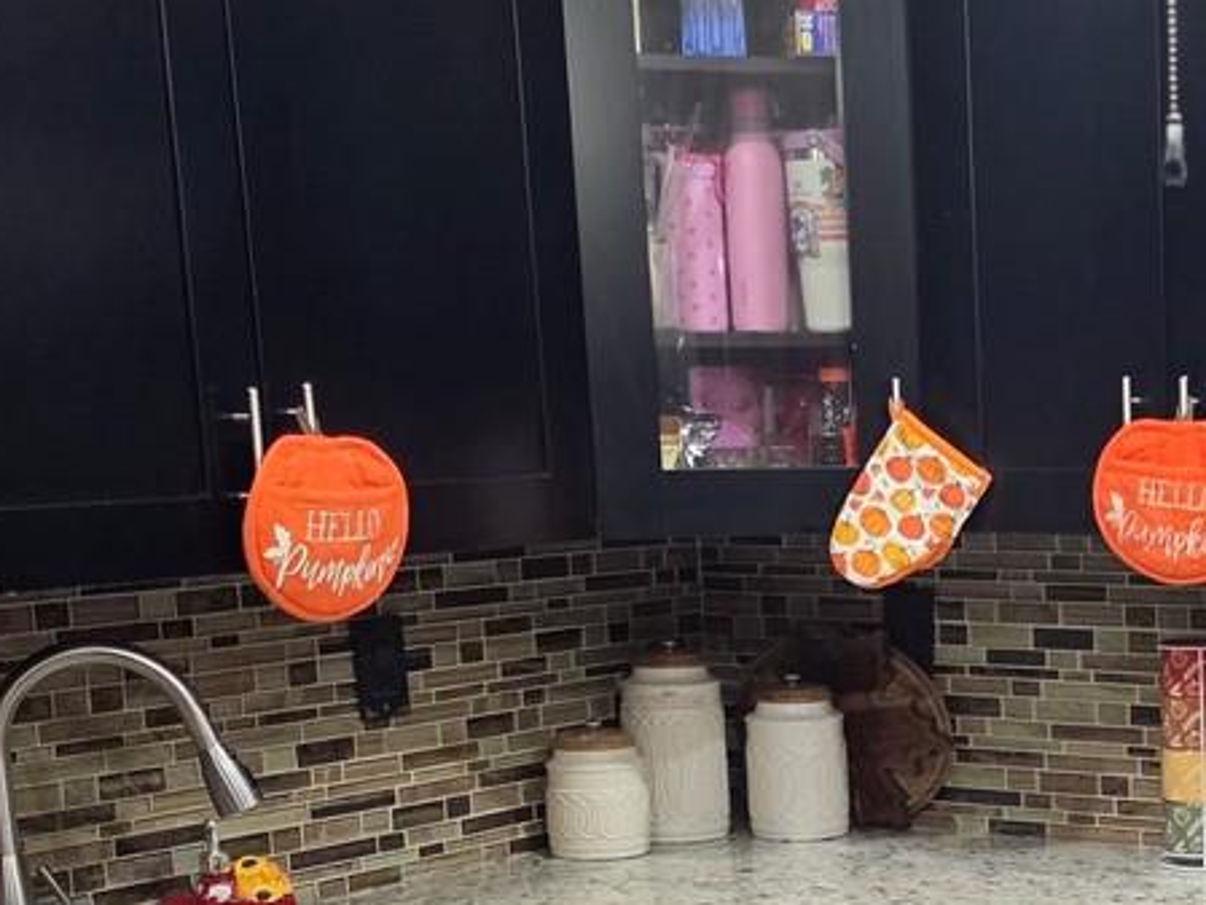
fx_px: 2858
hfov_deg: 22.4
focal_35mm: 82
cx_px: 1338
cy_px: 1047
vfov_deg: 17.3
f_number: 1.4
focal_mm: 6.5
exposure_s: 1/120
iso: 640
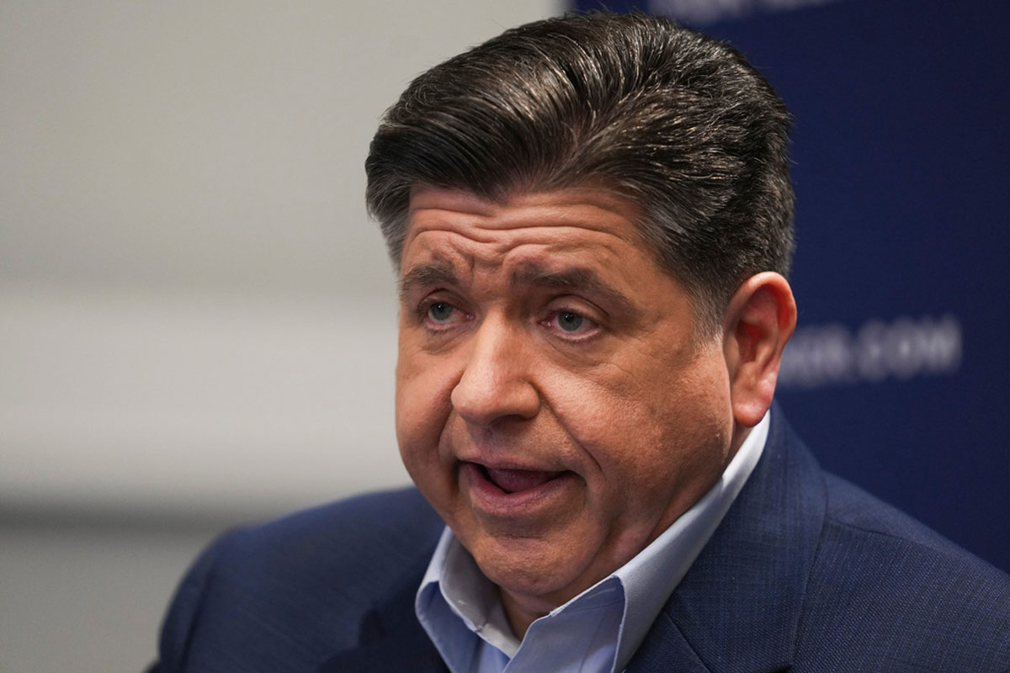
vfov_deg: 6.9
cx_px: 505
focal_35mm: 200
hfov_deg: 10.3
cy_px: 336
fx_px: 5611
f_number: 2.8
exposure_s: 1/200
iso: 1600
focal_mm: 200
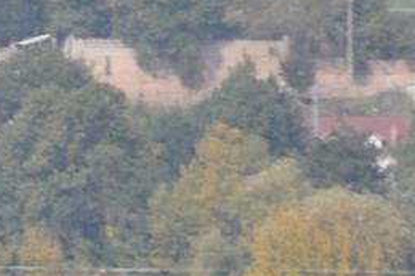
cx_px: -457
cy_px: 156
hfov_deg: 1.6
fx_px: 14495
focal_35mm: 1259
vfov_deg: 1.1
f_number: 10
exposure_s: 1/500
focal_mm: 170
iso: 200
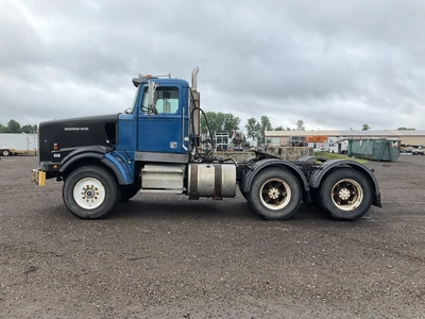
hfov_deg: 61.7
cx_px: 212
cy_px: 160
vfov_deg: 48.2
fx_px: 356
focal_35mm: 29
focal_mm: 3
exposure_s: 1/620
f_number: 1.8
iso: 25
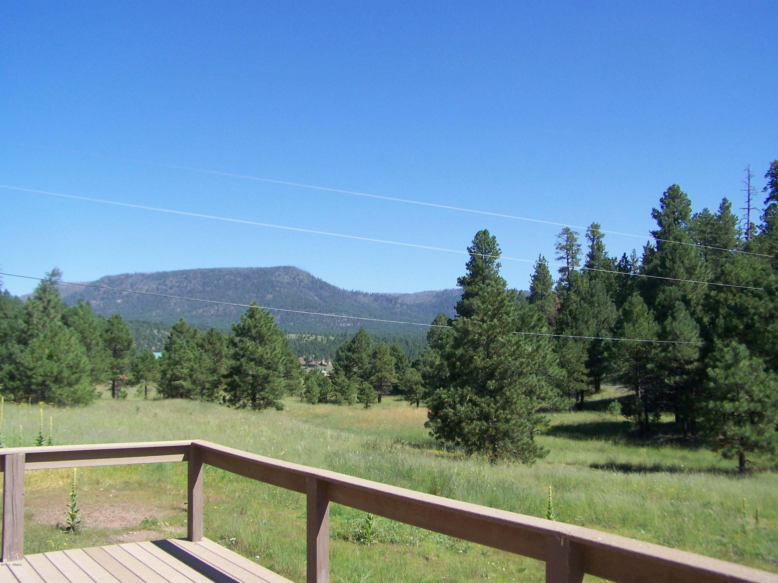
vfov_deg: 37.7
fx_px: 854
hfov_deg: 49.0
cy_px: 292
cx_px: 389
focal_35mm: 38
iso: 64
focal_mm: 6.3
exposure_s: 1/320
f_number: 4
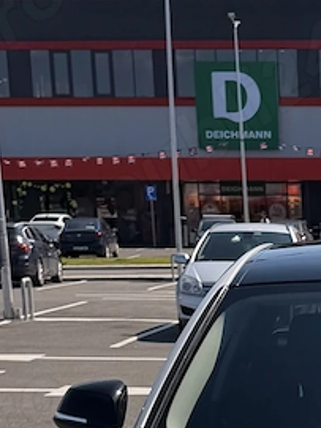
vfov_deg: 15.7
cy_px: 588
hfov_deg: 12.1
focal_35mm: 118
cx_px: 449
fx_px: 1460
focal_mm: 6.76
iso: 80
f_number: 1.78
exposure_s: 1/8130
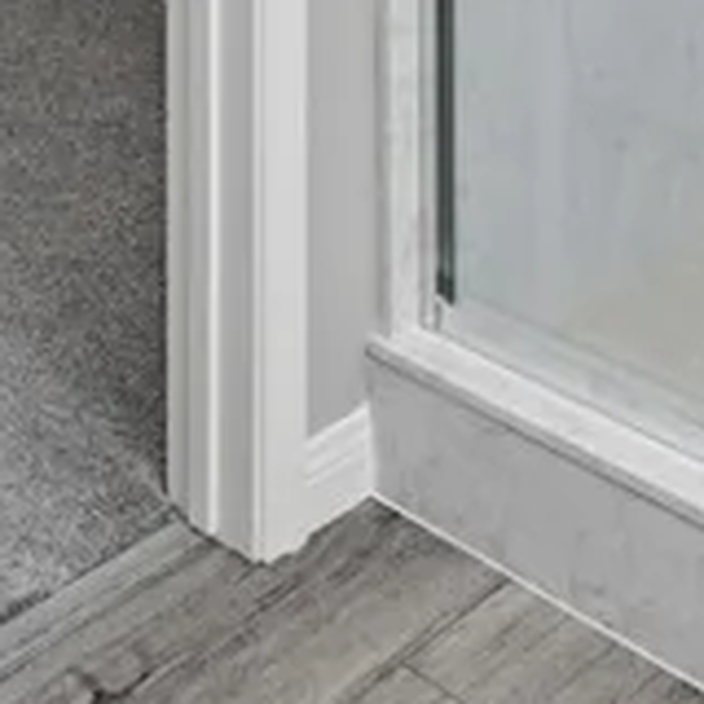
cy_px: -631
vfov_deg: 17.5
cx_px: -40
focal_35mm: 76
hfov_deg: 21.7
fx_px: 1749
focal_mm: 14
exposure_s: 1/250
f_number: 9
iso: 800
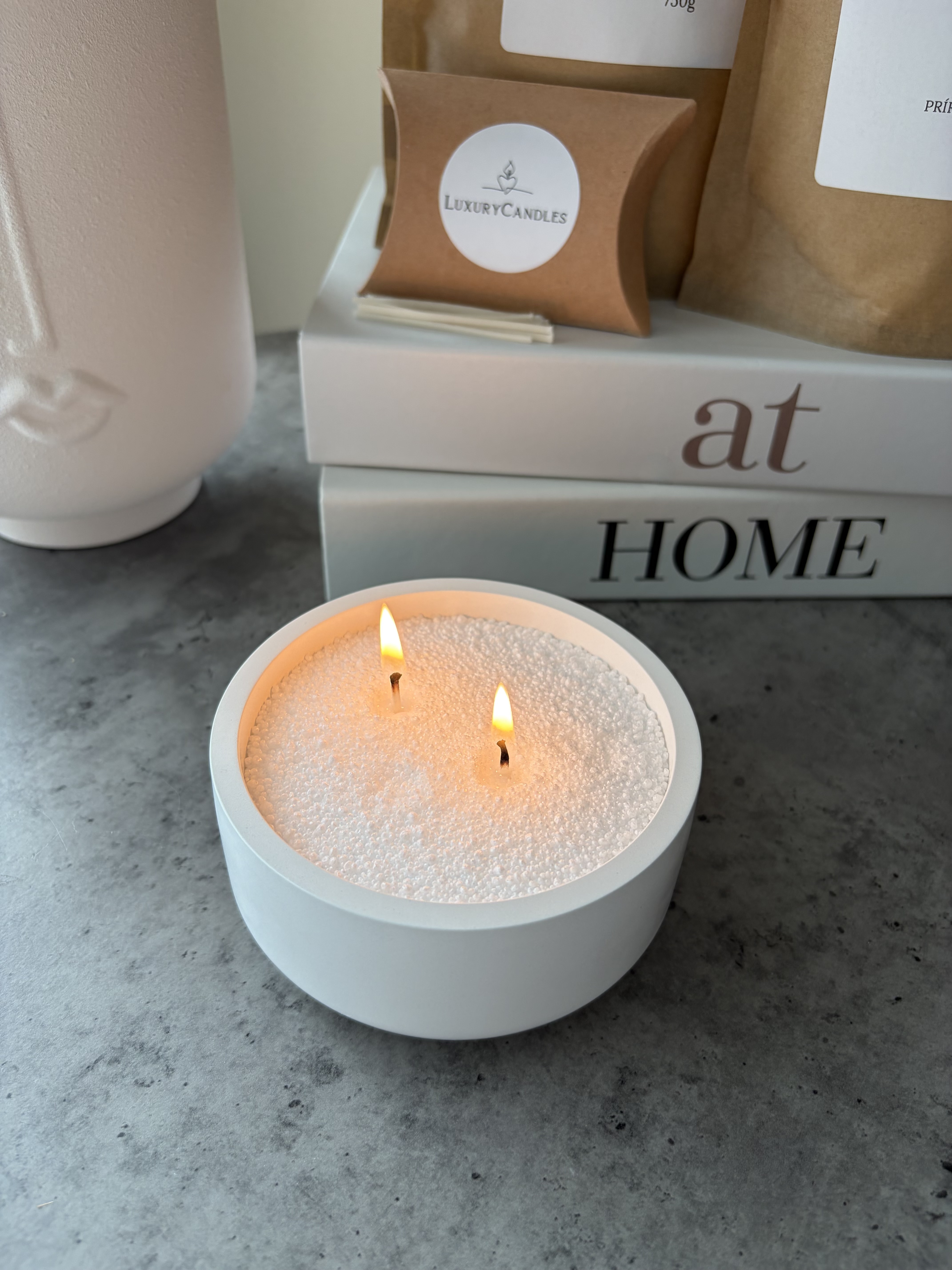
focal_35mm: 26
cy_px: 635
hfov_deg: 53.1
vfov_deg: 67.3
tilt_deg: -39.3
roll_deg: -2.3
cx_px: 476
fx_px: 953
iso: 50
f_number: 1.6
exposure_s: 1/122
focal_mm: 5.96
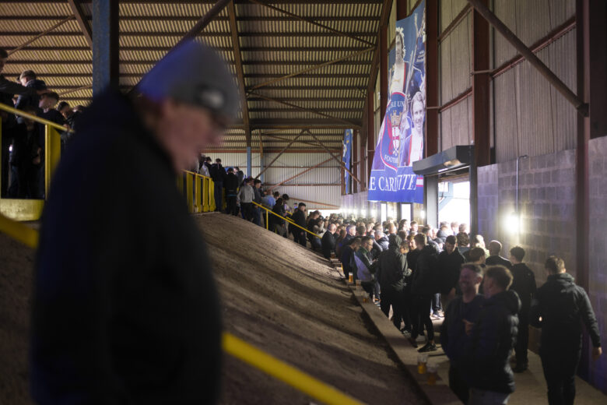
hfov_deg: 39.6
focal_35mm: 50
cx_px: 304
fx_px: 843
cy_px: 202
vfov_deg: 27.0
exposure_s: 1/80
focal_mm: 50
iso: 800
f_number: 1.8
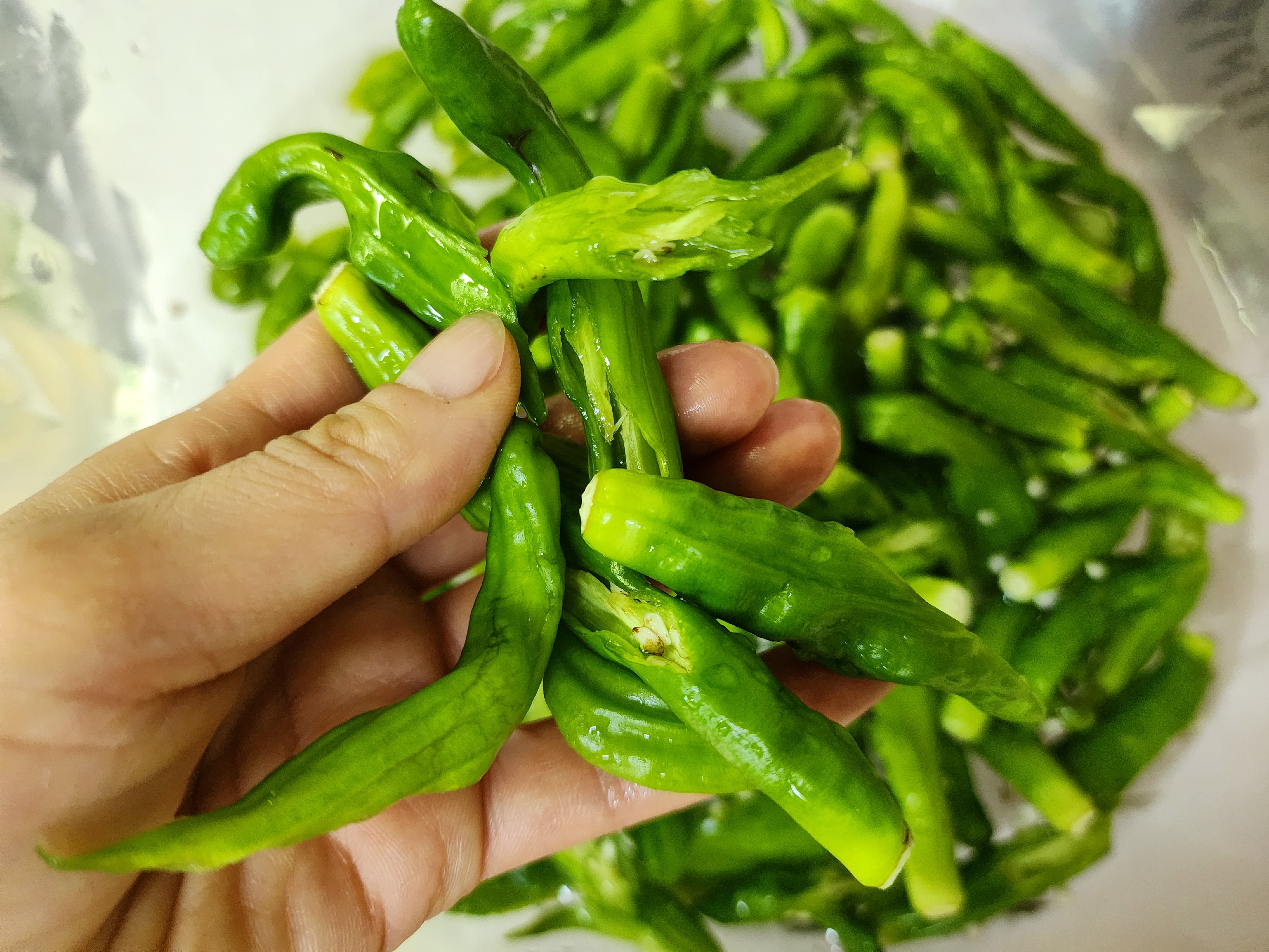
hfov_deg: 73.9
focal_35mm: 23
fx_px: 843
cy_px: 476
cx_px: 634
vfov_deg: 58.9
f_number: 1.8
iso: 1000
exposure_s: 1/120
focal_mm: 6.4
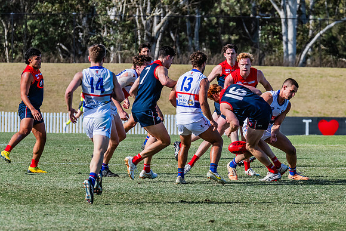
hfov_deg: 5.8
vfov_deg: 3.9
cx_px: 227
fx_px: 3410
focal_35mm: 355
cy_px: 121
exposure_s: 1/1600
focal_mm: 270
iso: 800
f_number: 8
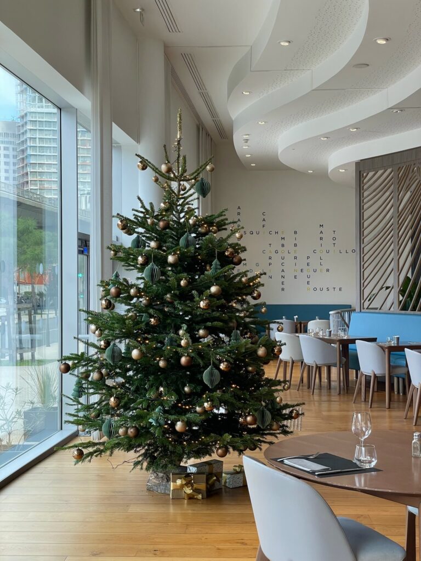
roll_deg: +0.2
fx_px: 843
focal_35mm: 52
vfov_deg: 36.8
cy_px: 280
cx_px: 210
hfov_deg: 28.0
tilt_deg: +1.5
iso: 64
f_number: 2
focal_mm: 6
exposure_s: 1/81
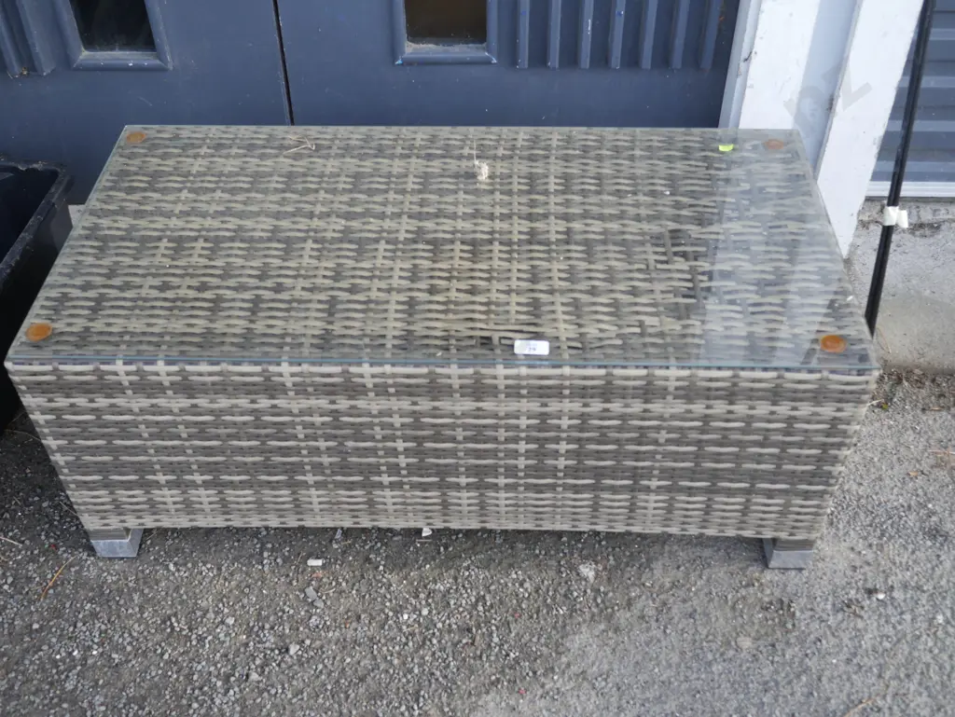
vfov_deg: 36.0
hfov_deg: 46.8
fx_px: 1104
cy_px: 358
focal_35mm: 40
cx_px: 478
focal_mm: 20
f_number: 4.4
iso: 200
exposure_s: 1/125
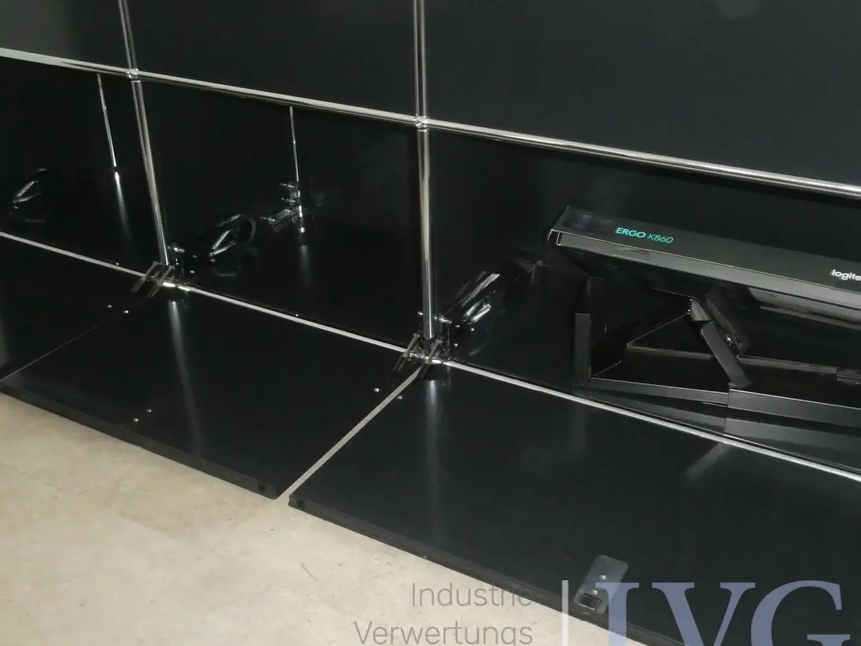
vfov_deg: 38.6
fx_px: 920
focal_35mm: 37
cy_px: 285
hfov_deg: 50.1
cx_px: 452
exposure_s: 1/60
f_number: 3.3
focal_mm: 4.3
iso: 800
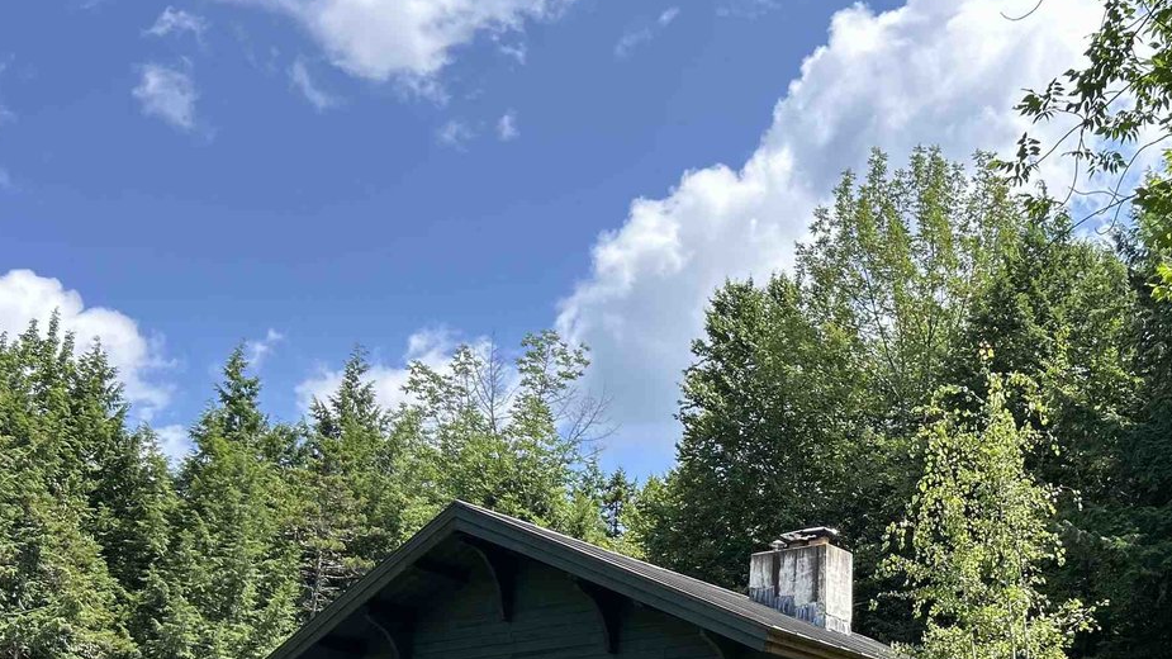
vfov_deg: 23.6
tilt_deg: +11.7
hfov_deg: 41.0
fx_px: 1523
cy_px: 622
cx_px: 867
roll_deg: -1.2
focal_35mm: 49
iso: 50
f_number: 1.5
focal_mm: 5.7
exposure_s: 1/1724
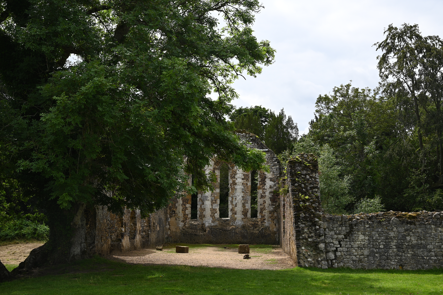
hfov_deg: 45.5
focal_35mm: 43
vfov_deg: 31.1
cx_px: 222
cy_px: 148
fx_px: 529
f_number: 8
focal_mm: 43
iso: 100
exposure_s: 1/250
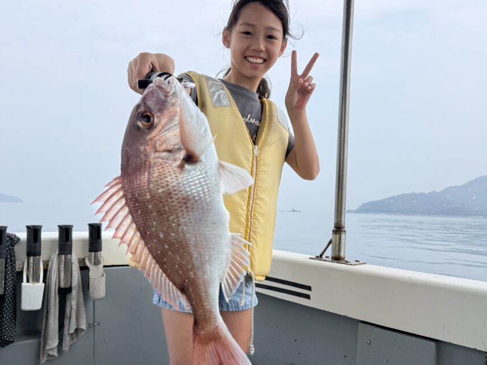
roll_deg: -1.8
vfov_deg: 48.2
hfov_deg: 61.6
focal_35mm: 29
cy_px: 203
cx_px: 227
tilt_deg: +1.8
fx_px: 408
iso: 80
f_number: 1.78
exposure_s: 1/2299
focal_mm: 6.76
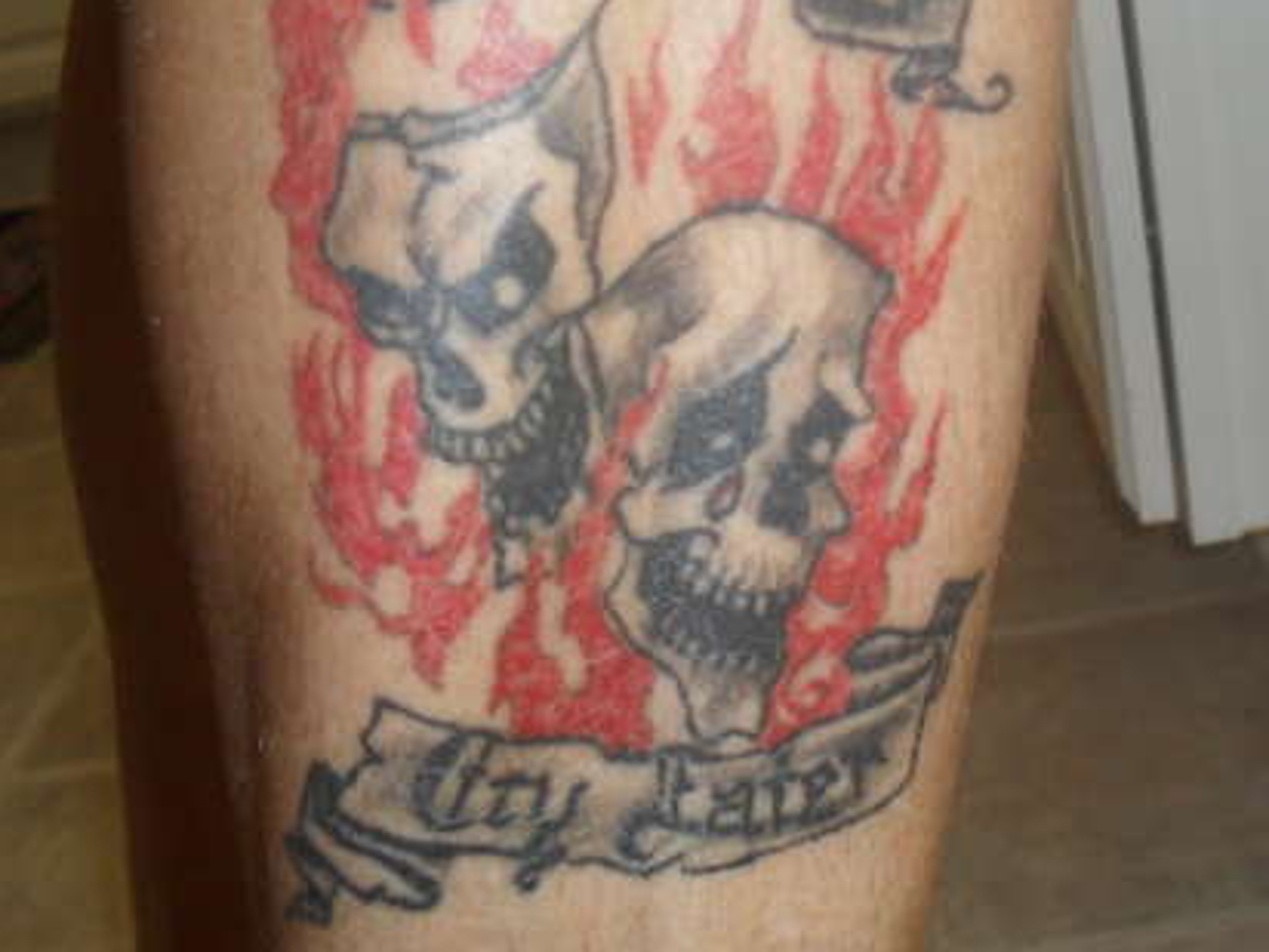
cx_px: 862
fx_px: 1870
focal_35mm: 51
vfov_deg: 28.4
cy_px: 342
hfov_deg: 37.0
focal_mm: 6.3
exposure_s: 1/45
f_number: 3.2
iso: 200
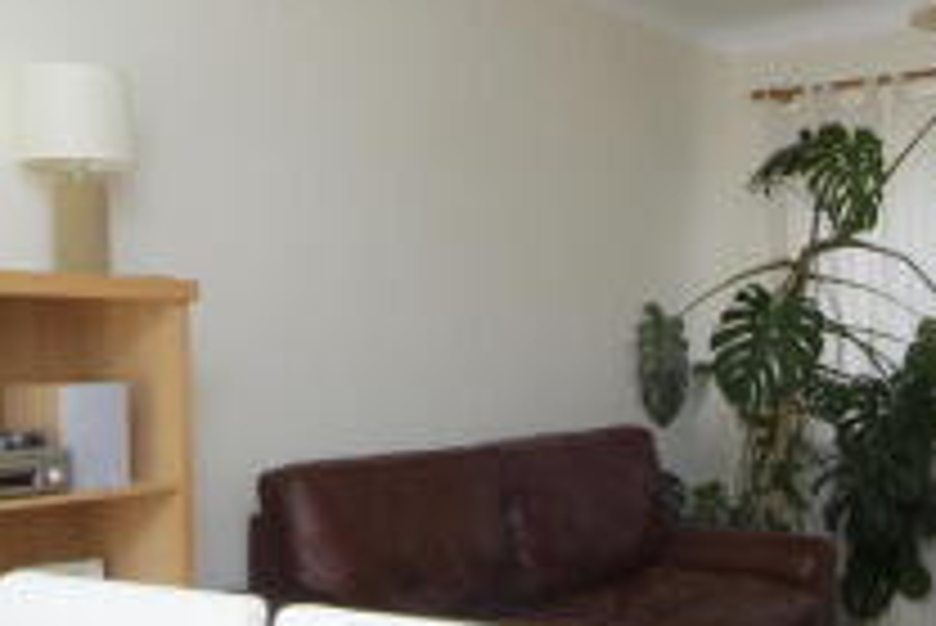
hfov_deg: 41.1
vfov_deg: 28.0
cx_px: 490
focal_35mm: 48
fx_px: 1249
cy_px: 381
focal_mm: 14
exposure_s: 1/10
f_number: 9.5
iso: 400
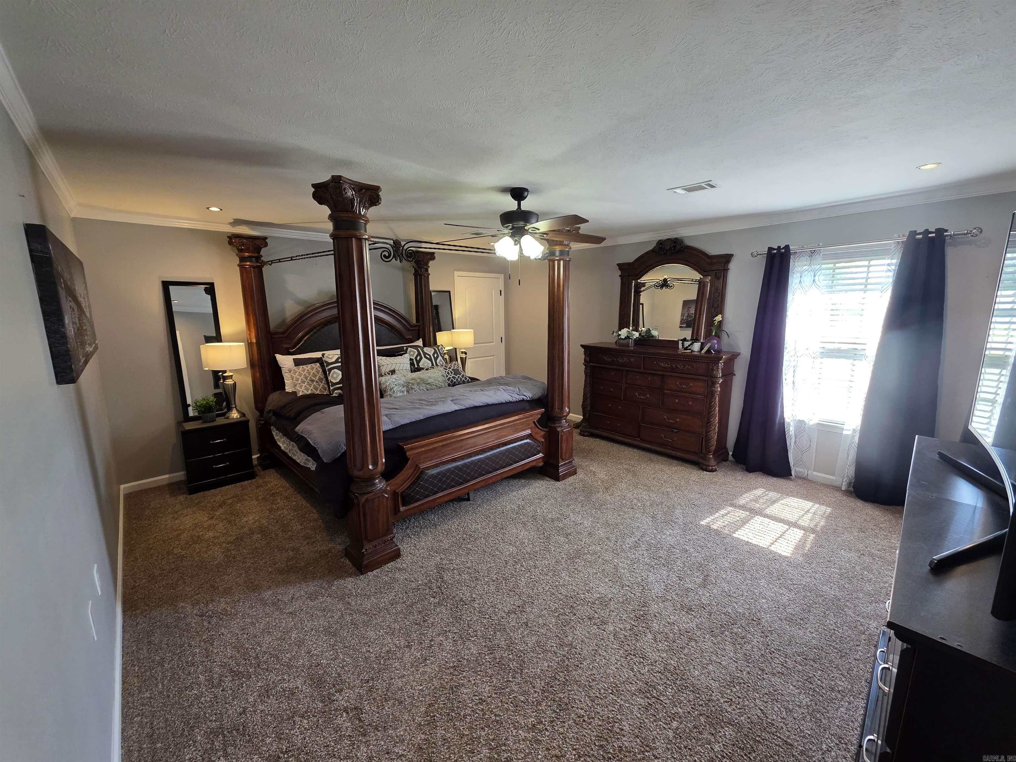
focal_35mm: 13
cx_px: 508
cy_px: 381
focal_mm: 2.2
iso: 160
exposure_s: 1/120
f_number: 1.9
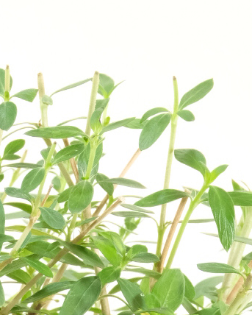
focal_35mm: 965
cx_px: -73
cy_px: 647
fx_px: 8987
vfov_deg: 2.0
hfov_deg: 1.6
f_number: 13
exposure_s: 1/30
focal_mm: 165.1
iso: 4000
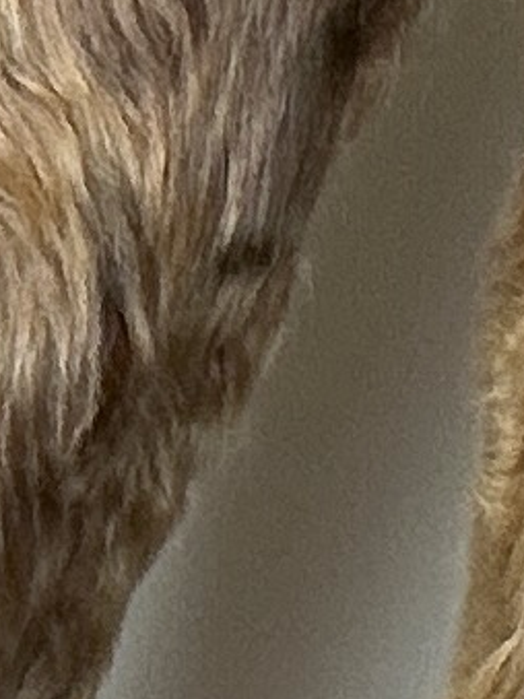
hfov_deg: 8.0
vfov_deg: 12.0
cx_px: 1545
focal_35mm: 161
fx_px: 3252
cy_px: -102
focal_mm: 2.69
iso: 50
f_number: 1.9
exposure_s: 1/100
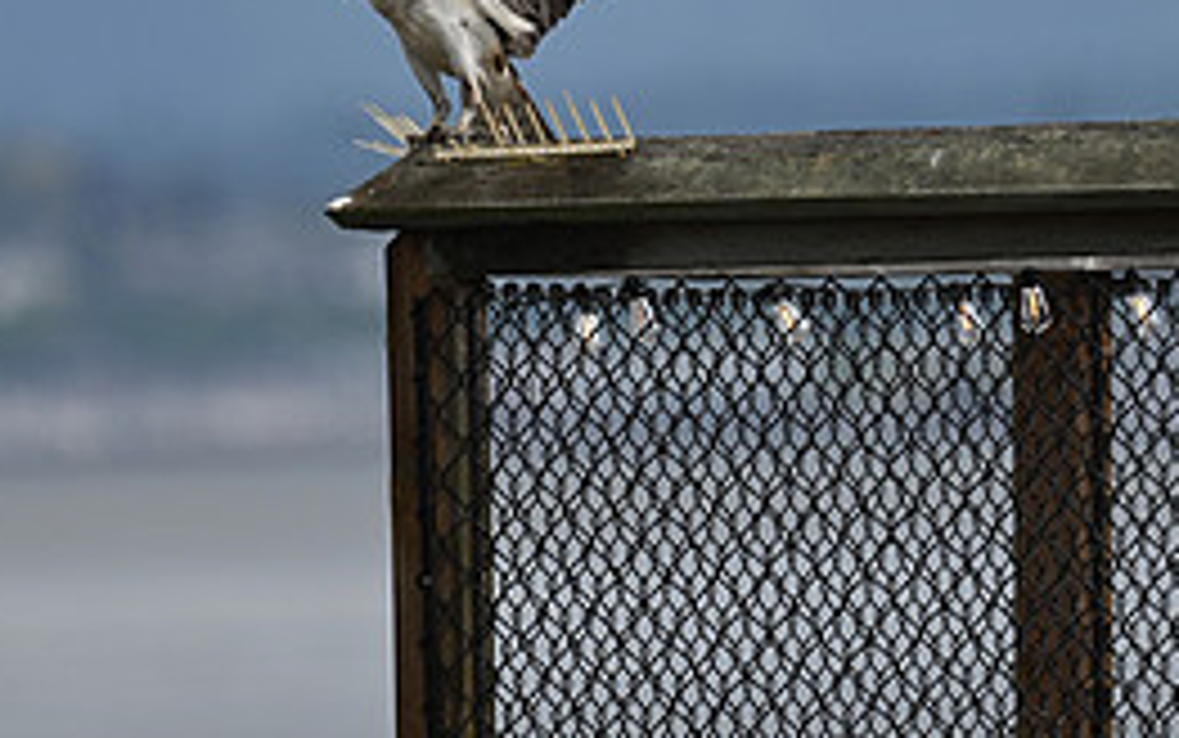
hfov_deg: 1.6
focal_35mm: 1352
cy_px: -83
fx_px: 43461
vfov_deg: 1.0
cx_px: 662
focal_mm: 600
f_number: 6.3
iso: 140
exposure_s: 1/640
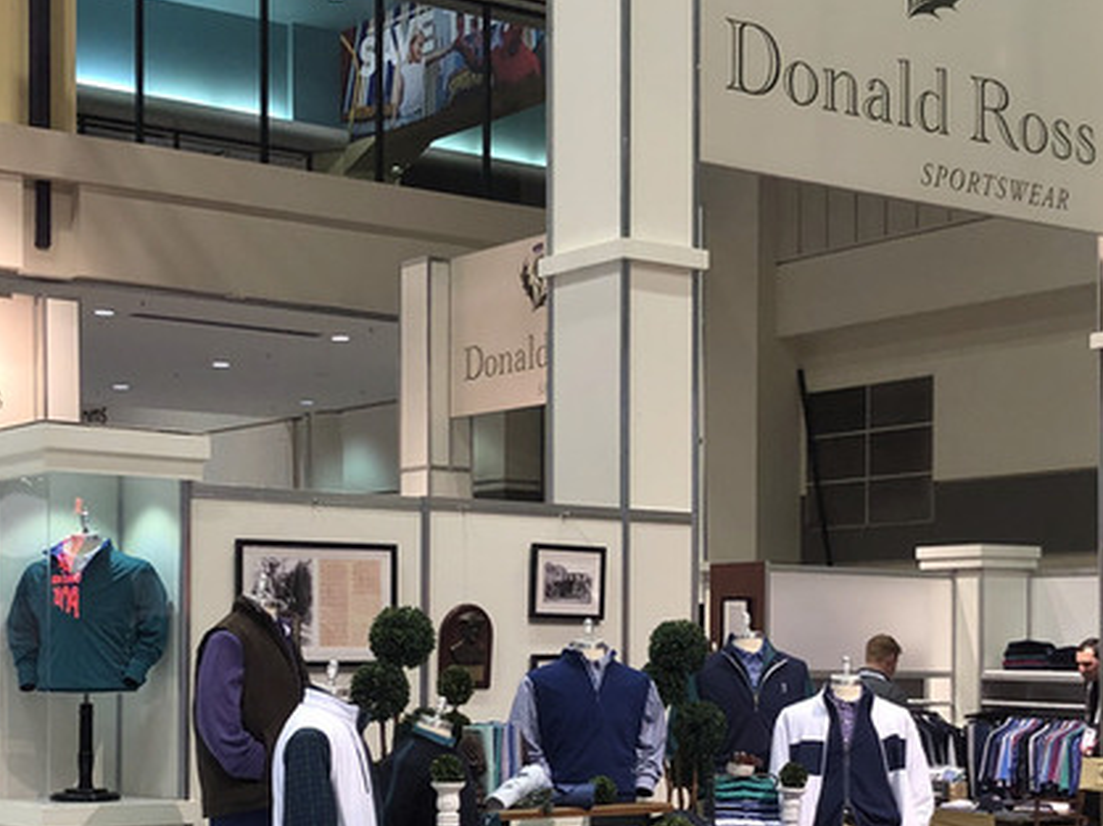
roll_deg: -1.0
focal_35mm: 67
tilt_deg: -1.2
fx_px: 2134
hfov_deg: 29.0
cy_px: 683
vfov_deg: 21.6
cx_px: 594
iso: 25
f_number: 1.8
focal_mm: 3.99
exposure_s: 1/30
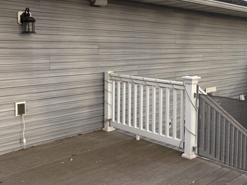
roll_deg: -0.3
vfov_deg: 34.0
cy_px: 61
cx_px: 183
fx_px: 300
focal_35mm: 42
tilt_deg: -2.2
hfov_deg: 43.5
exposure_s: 1/687
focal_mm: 5.96
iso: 50
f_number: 1.6
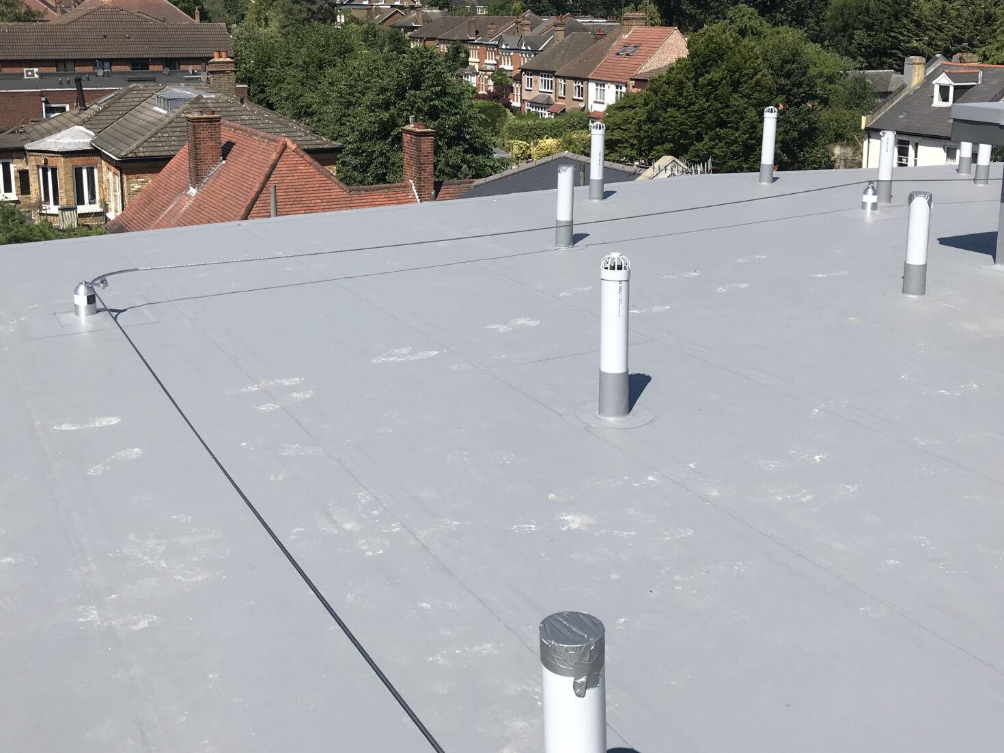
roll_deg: +0.0
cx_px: 481
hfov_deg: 47.8
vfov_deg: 36.5
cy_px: 257
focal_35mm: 39
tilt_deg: -9.3
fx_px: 1131
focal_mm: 3.99
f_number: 1.8
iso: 20
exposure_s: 1/2740
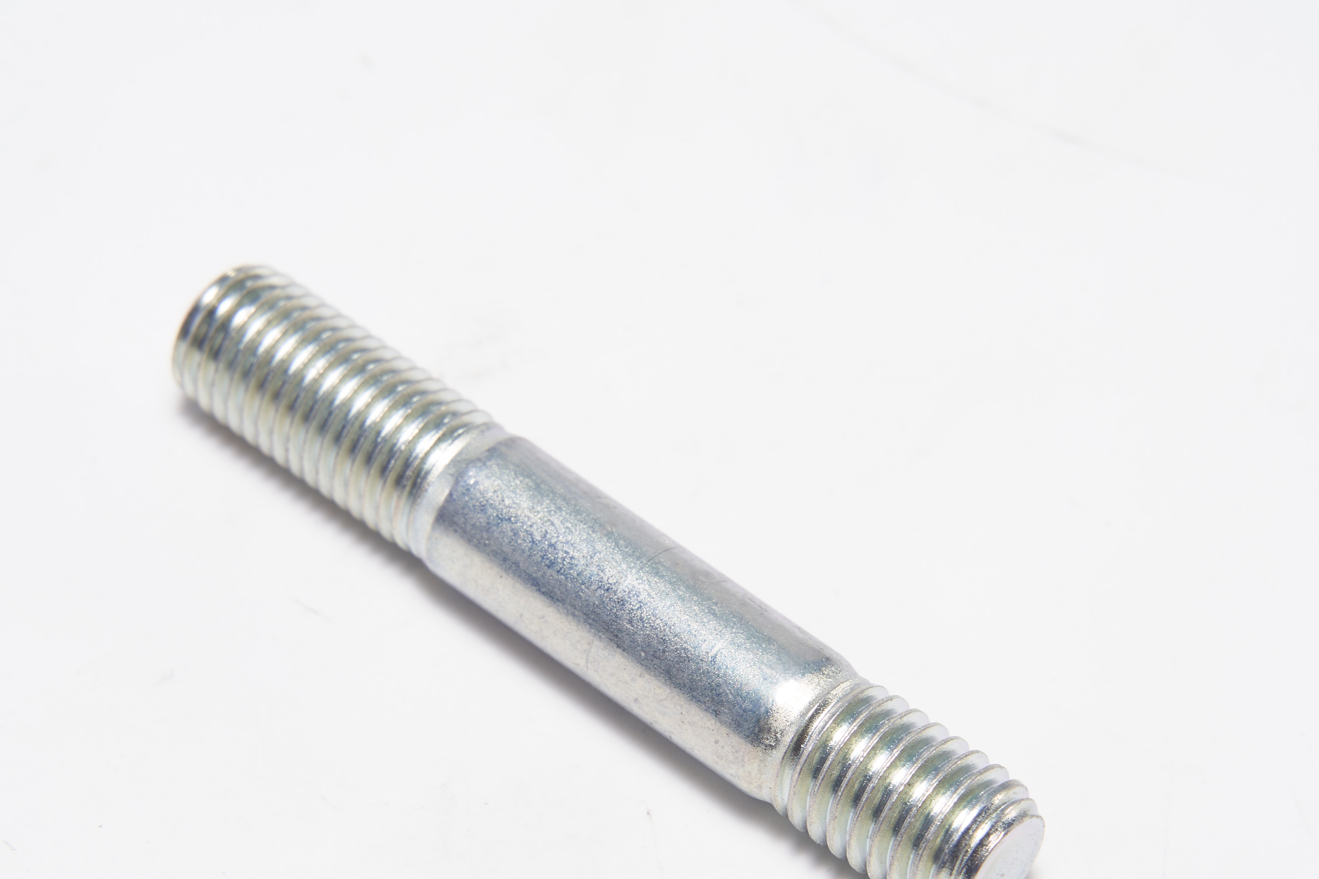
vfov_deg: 9.2
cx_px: 716
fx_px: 5458
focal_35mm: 149
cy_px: 645
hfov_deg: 13.8
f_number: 14
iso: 80
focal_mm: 75
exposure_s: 1/80
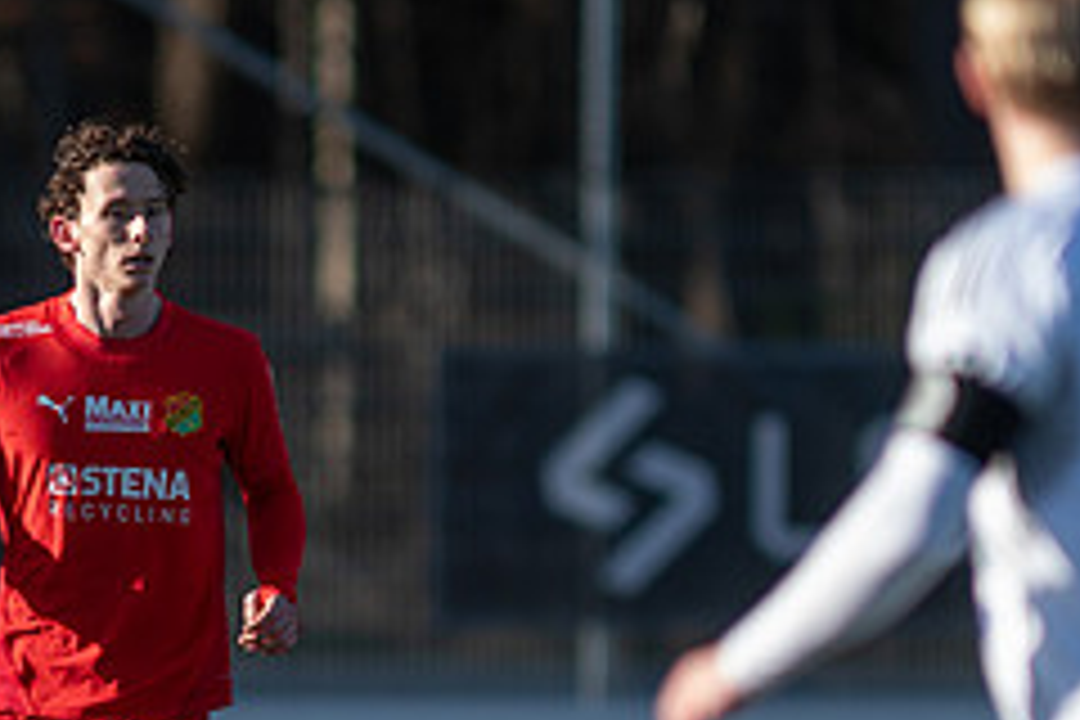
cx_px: 126
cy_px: 610
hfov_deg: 1.9
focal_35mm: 1088
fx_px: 32637
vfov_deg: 1.3
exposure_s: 1/1600
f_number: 3.2
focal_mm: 300
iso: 220
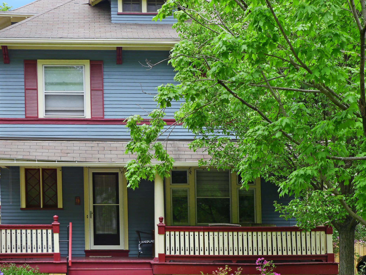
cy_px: 160
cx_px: 216
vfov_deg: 24.4
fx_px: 634
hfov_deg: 32.1
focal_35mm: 60
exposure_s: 1/100
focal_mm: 22
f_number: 7.1
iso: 160
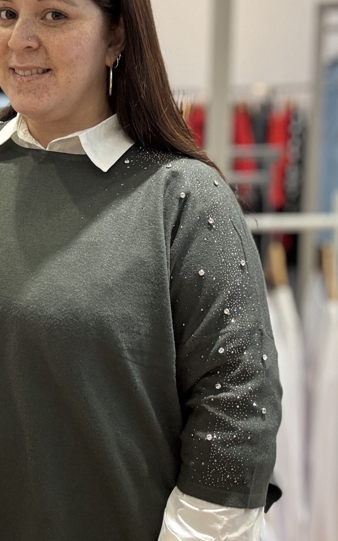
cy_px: 271
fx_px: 678
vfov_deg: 43.5
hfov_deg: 27.3
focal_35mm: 46
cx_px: 57
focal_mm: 2.69
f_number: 1.9
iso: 160
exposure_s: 1/50
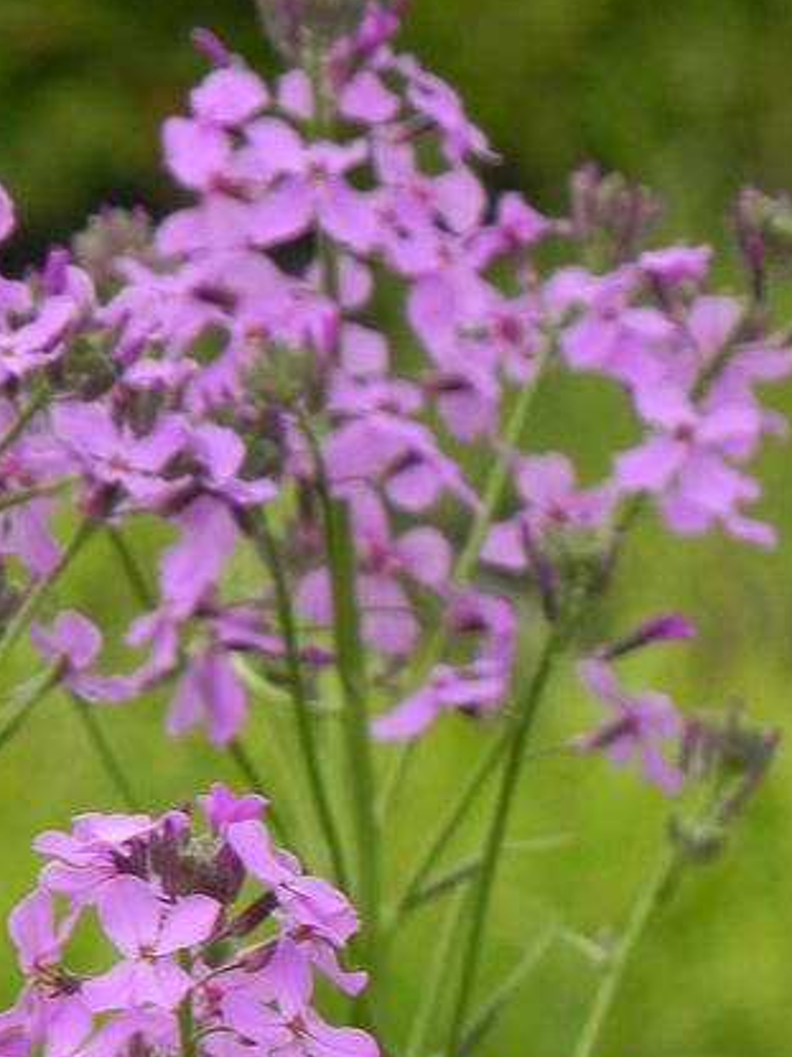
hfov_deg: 1.8
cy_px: 800
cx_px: 224
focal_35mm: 820
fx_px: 25028
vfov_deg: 2.4
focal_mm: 75.7
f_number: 5
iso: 160
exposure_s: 1/50
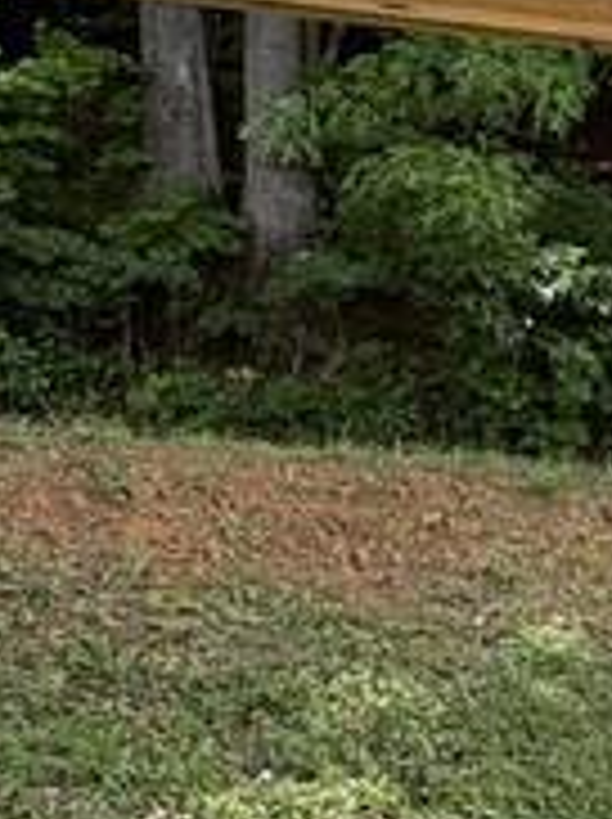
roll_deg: +0.5
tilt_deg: -5.0
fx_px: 1749
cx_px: 954
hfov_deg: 17.6
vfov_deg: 26.1
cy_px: 590
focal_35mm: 74
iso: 50
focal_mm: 2.22
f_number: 2.2
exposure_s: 1/485
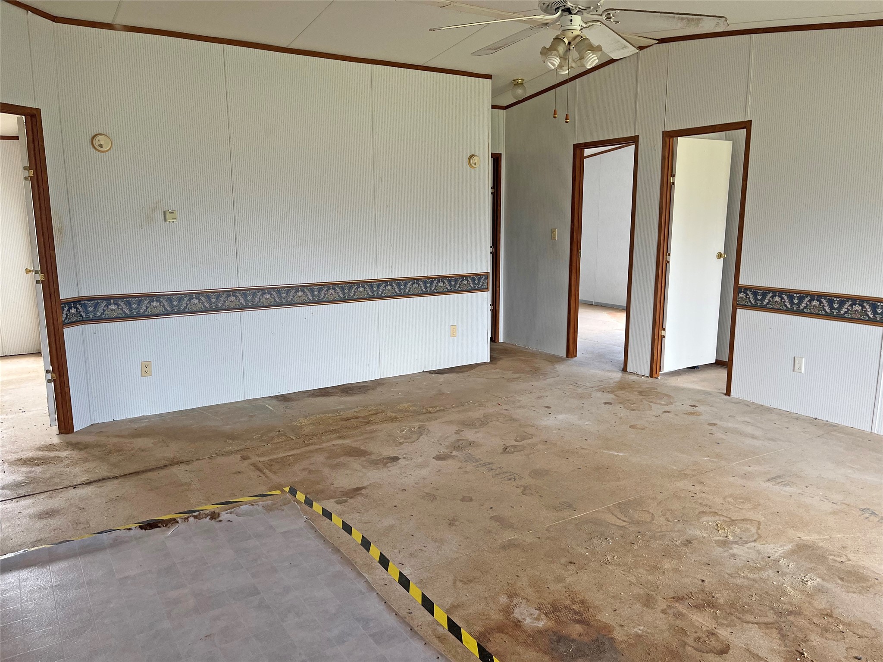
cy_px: 331
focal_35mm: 26
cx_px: 442
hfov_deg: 67.3
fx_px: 663
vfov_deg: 53.1
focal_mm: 5.1
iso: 125
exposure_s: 1/112
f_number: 1.6
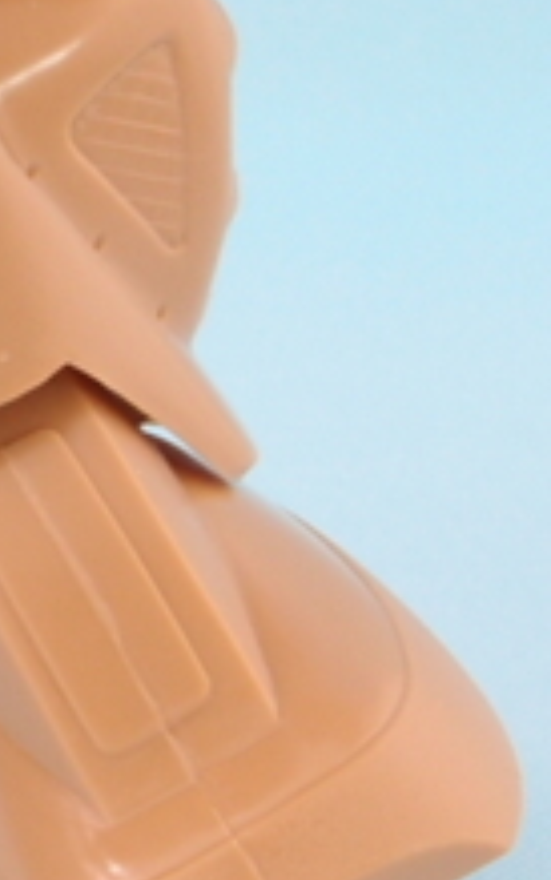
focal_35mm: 194
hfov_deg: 6.4
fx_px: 4658
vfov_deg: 10.8
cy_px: 321
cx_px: -897
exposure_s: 1
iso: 100
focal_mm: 10.83
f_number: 8
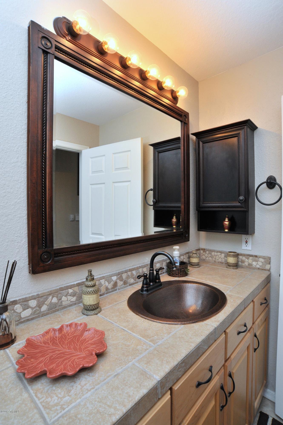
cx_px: 142
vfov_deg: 90.0
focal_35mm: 18
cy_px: 212
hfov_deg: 67.3
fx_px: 213
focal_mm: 18
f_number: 14
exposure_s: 1/30
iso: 1000
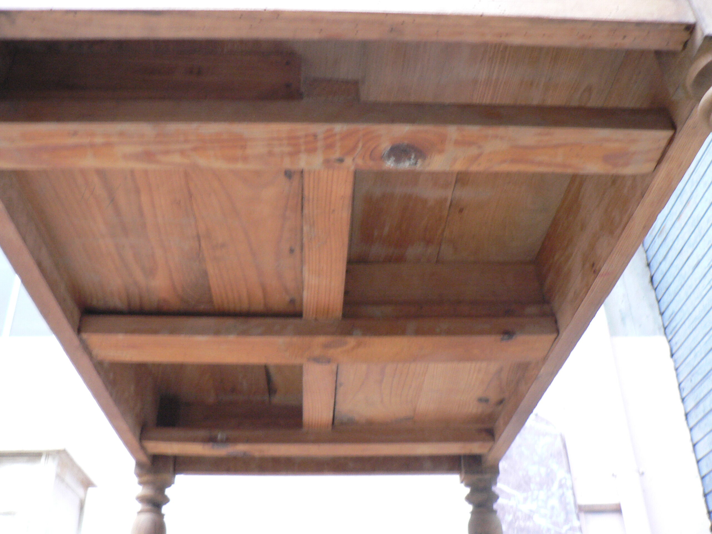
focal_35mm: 36
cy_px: 267
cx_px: 356
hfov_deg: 51.4
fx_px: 740
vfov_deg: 39.7
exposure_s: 1/8
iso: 200
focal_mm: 6
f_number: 2.8
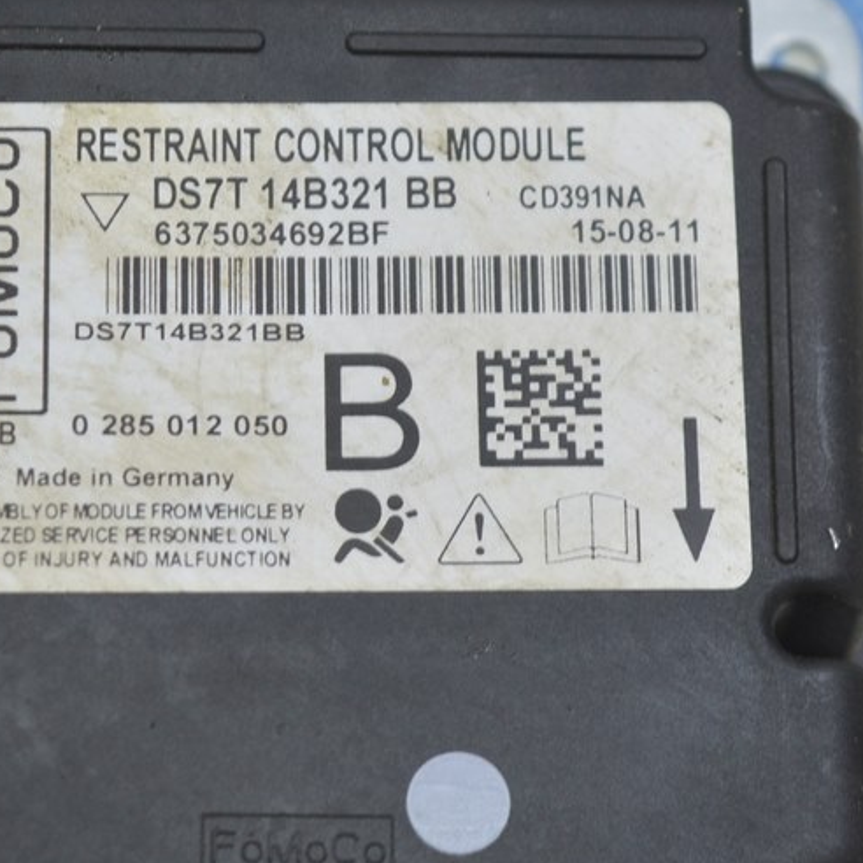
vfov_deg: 12.0
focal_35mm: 146
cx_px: 314
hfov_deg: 12.0
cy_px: 408
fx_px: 4115
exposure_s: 1/25
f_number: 5.6
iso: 400
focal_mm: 55
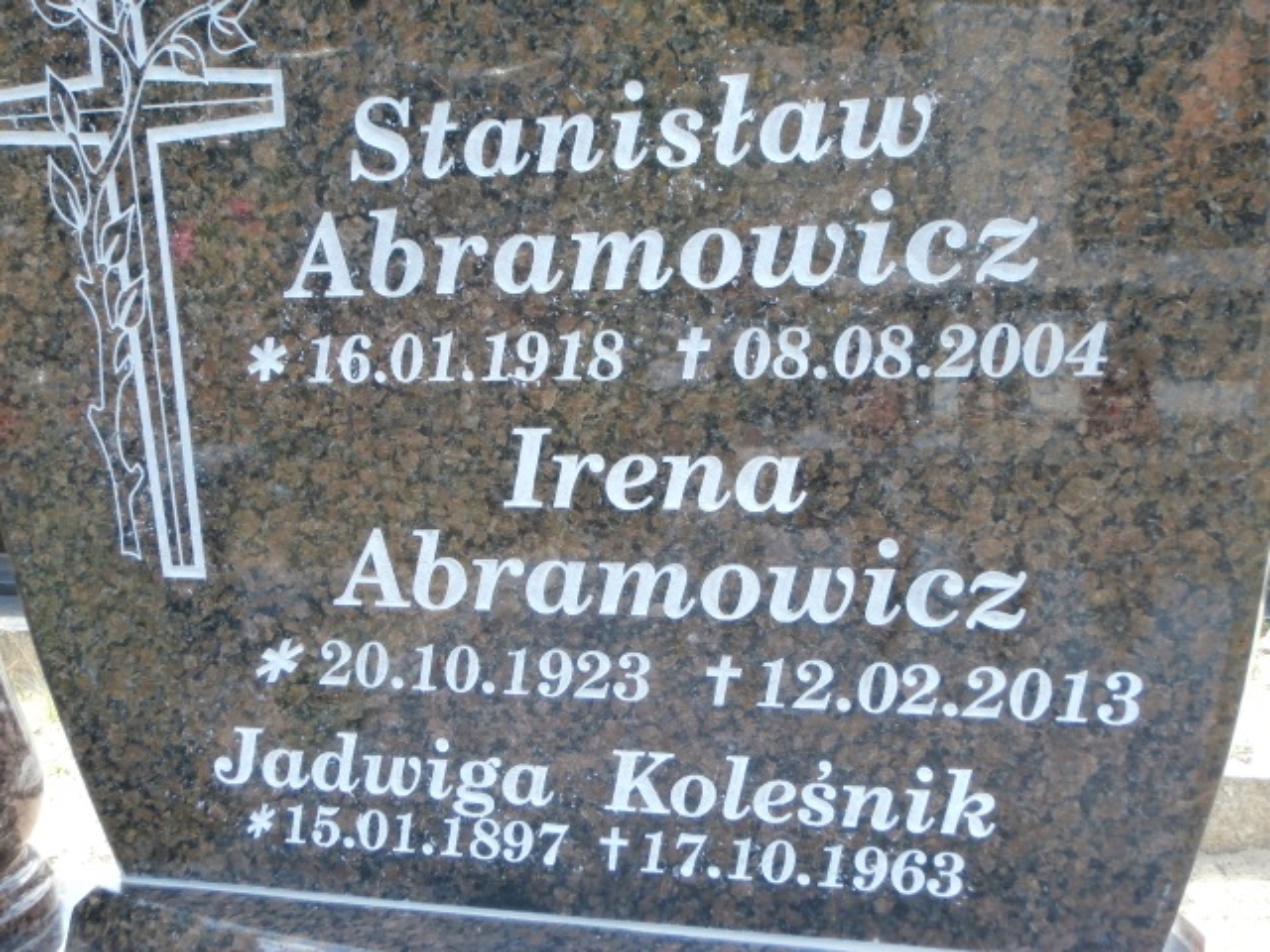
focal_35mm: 57
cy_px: 476
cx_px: 635
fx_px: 2091
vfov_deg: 25.7
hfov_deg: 33.8
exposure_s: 1/80
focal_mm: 10.11
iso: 100
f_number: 4.5
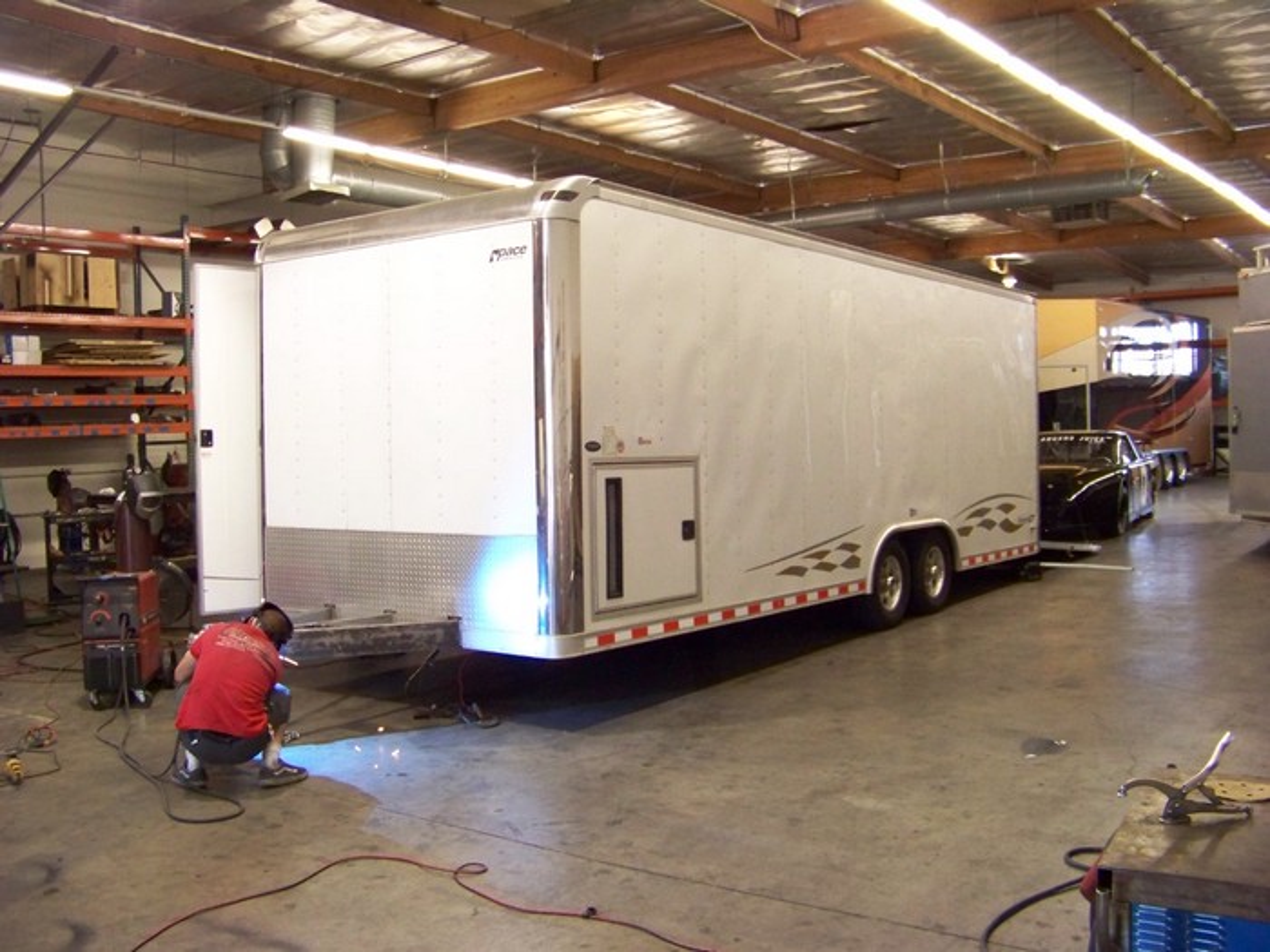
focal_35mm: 36
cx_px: 635
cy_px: 476
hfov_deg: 51.4
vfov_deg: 39.7
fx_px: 1321
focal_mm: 5.85
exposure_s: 1/30
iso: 336
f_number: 2.8
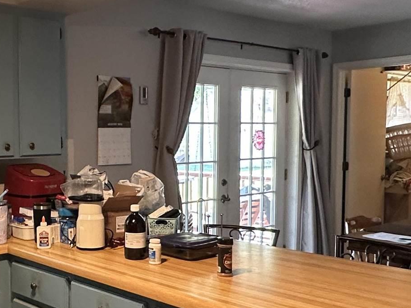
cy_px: 170
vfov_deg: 30.8
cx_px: 51
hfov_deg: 38.1
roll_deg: +0.9
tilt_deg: -1.4
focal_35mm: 47
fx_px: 558
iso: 250
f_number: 2.2
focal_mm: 2.22
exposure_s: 1/60
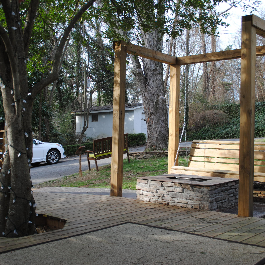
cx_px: 132
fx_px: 398
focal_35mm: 46
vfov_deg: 36.8
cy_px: 132
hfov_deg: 36.8
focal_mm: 24
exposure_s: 1/125
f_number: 5.6
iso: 100
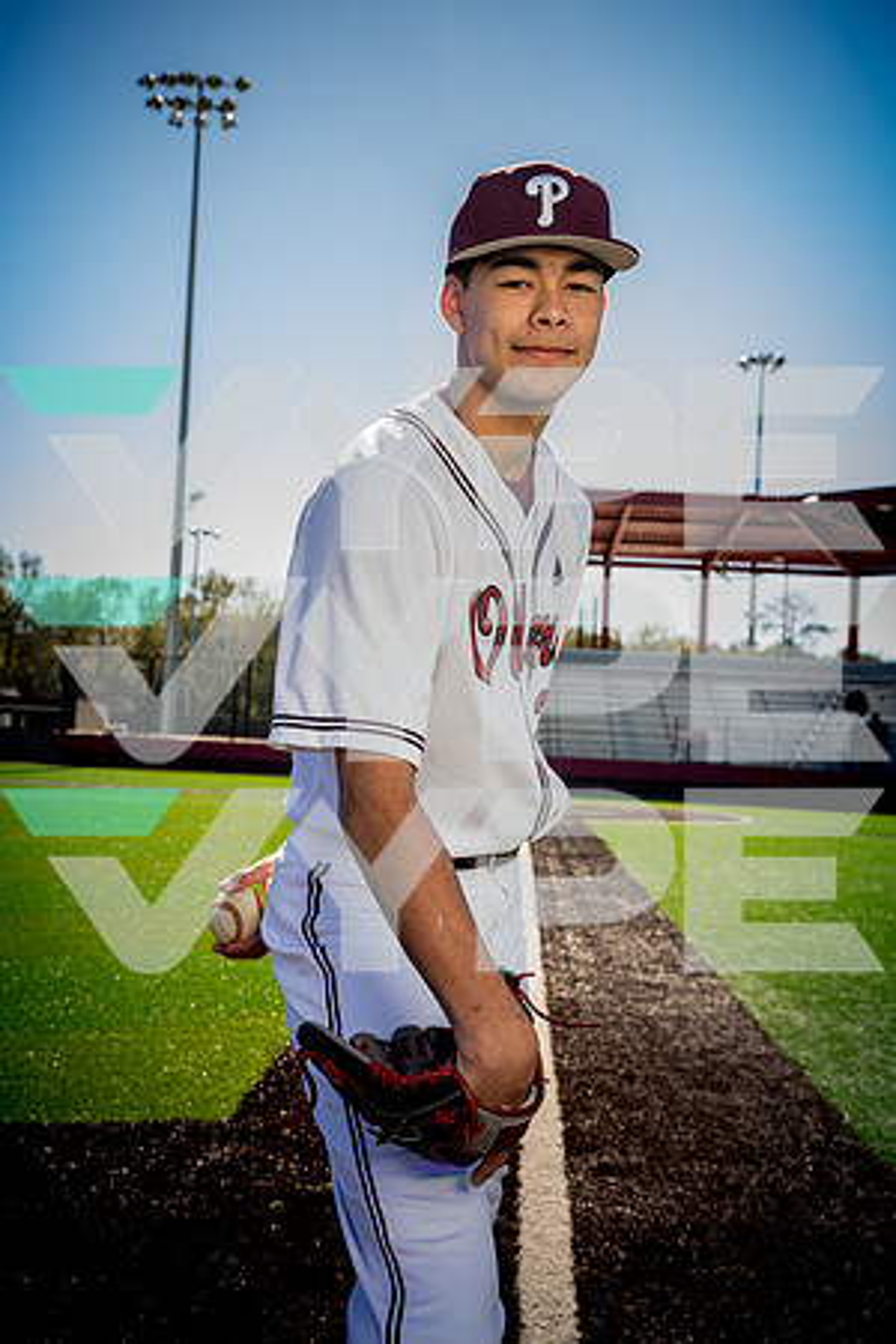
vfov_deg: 46.4
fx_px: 1568
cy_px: 672
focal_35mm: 42
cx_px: 448
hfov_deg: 31.9
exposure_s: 1/250
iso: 250
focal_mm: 42
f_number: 7.1
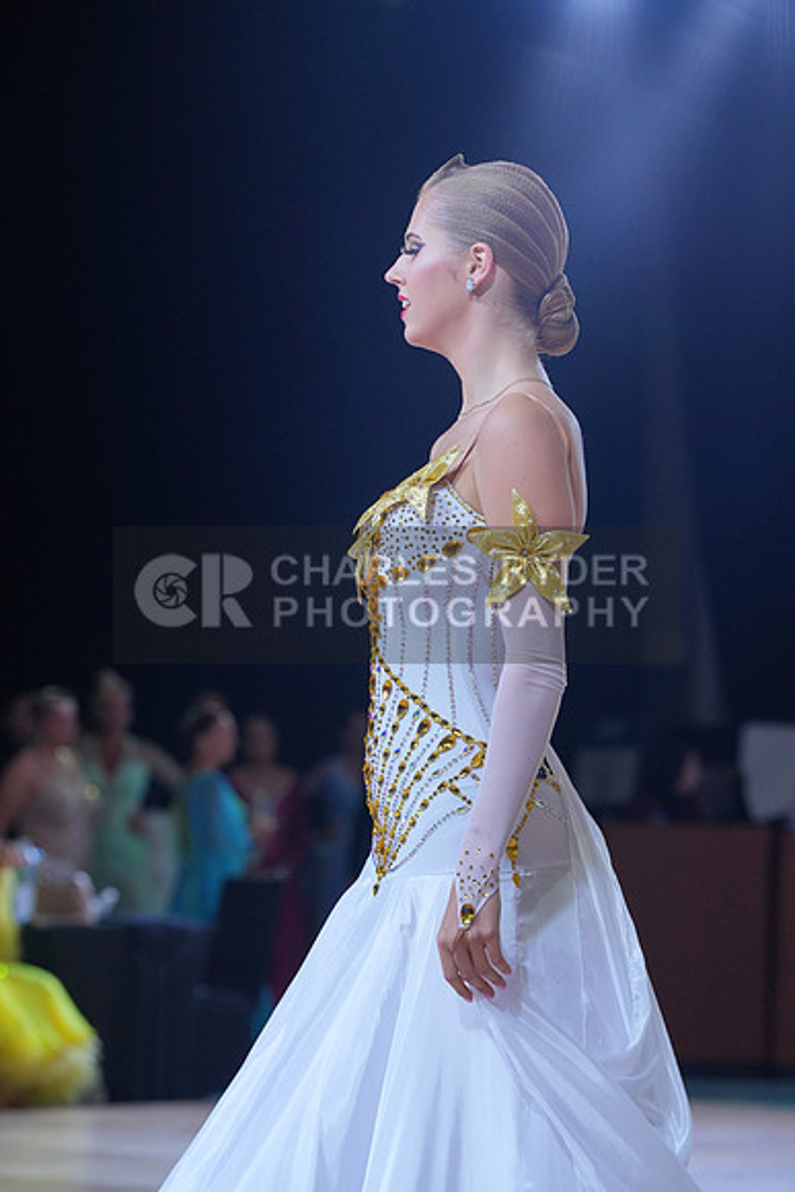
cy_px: 596
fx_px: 5429
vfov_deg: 12.5
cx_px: 398
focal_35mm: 164
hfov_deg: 8.4
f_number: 5.6
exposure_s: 1/400
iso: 1000
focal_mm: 164
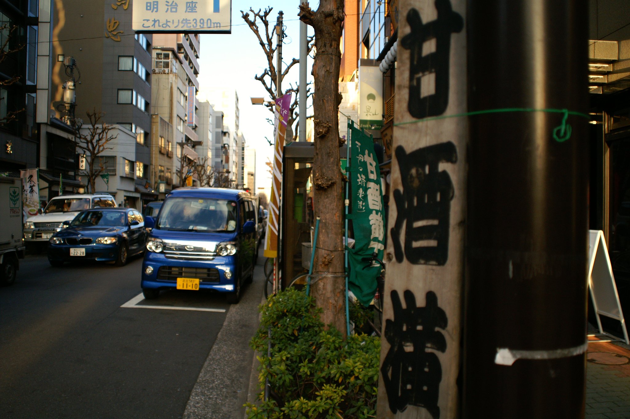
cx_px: 315
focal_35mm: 30
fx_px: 525
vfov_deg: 43.5
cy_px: 210
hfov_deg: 62.0
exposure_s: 1/1250
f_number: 2.8
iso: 400
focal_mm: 20
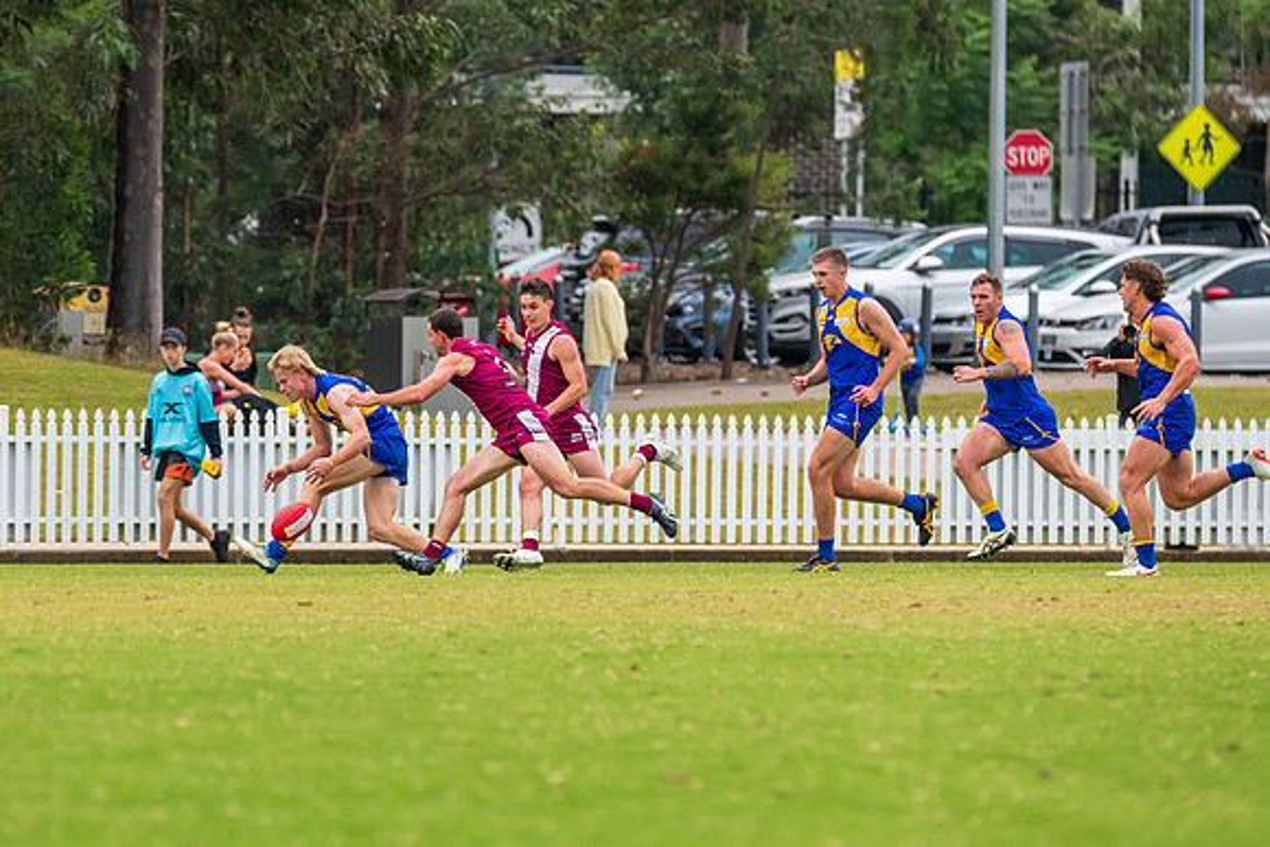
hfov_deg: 4.8
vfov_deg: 3.2
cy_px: 406
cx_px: 517
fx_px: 15053
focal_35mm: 427
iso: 1000
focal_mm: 360
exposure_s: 1/1250
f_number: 8
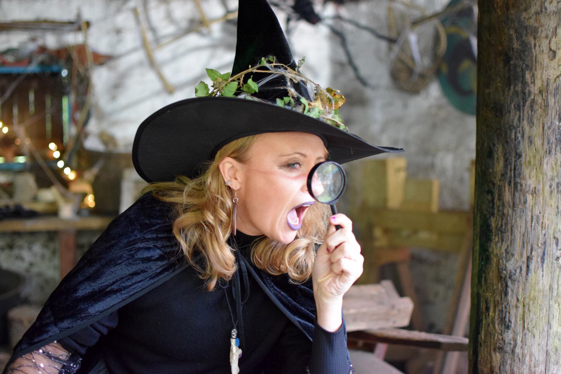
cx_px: 280
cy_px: 187
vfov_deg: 25.8
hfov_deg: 37.9
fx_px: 818
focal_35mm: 52
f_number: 2
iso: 3200
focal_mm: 35
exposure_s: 1/200
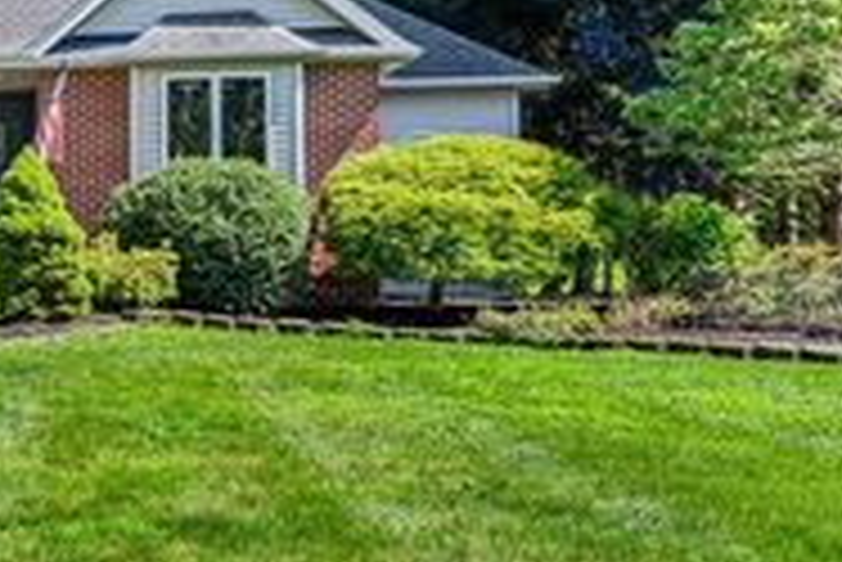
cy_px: 128
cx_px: -261
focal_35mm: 56
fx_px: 1311
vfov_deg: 23.9
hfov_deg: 28.8
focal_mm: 21
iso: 400
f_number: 9
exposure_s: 1/200
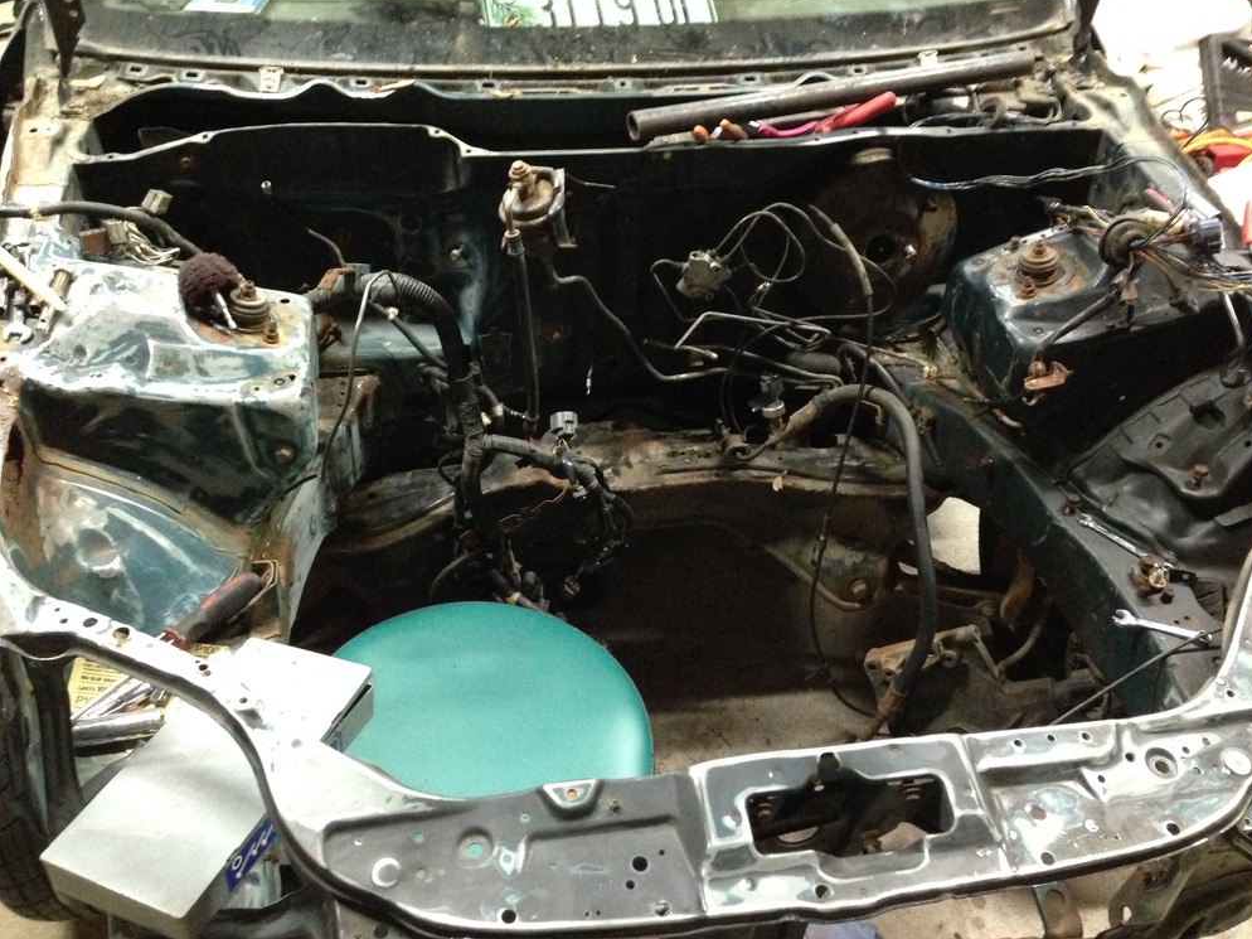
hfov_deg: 54.0
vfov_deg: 41.8
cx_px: 644
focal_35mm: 34
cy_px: 476
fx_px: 1229
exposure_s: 1/15
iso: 640
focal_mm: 4.12
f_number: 2.4
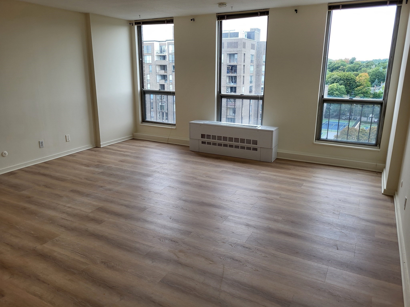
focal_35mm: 26
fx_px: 308
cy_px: 154
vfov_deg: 53.1
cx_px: 205
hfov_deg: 67.3
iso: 80
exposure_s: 1/120
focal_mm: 5.4
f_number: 1.8
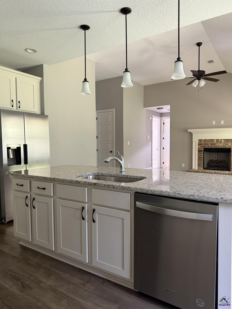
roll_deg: -0.4
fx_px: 214
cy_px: 154
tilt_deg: -1.9
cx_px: 116
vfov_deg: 71.6
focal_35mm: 24
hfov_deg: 56.8
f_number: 1.78
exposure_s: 1/60
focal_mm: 6.76
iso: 400
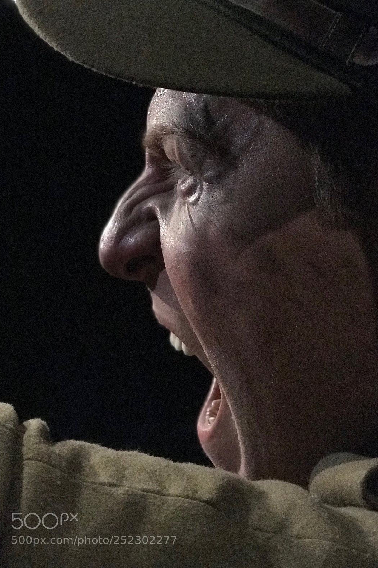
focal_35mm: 60
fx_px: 945
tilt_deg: +9.2
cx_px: 204
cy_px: 281
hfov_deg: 22.6
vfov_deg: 33.4
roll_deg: -1.1
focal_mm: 6.6
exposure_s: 1/50
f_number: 2.8
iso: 1250
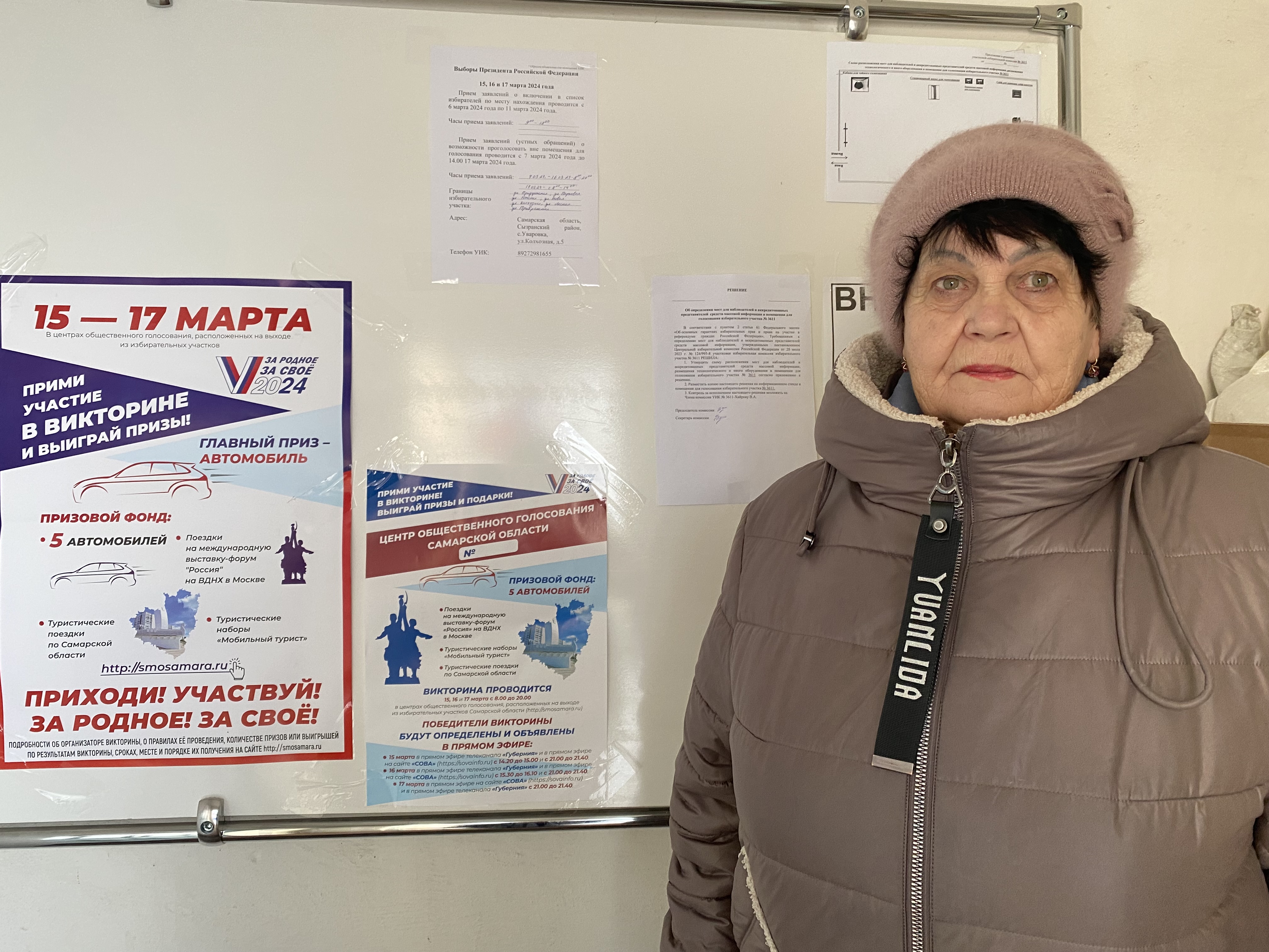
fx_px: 953
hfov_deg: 67.3
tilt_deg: -4.2
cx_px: 634
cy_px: 476
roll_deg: -0.2
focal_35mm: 26
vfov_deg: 53.1
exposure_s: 1/81
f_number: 1.8
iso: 125
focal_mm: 4.25
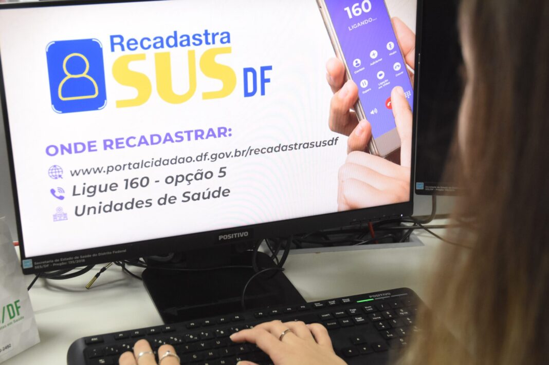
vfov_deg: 26.5
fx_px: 777
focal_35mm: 51
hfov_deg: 38.9
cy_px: 182
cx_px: 274
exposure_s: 1/125
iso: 2000
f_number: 4
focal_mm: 34
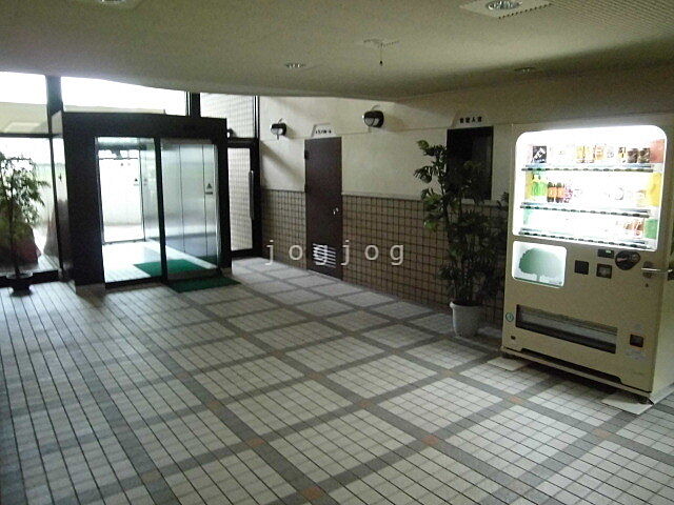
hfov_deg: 67.3
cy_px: 252
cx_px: 337
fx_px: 506
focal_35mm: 26
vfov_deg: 53.1
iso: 800
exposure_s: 1/50
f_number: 2.8
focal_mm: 4.7
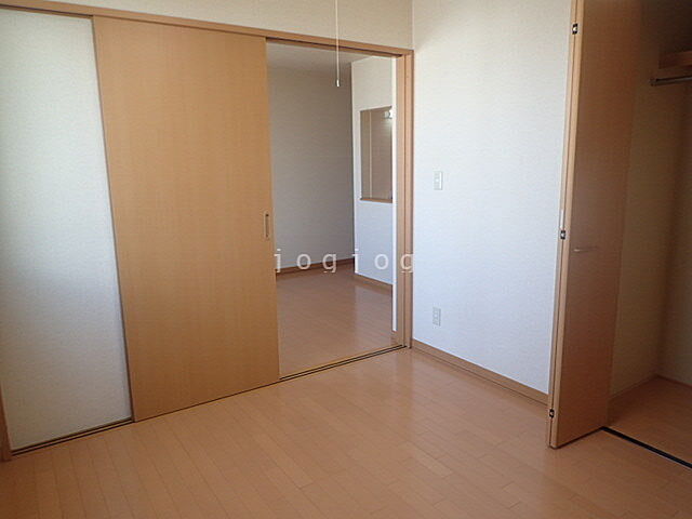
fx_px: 500
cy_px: 260
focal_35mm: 25
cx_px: 346
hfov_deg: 69.4
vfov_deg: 54.9
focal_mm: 4.5
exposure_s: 1/80
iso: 100
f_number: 2
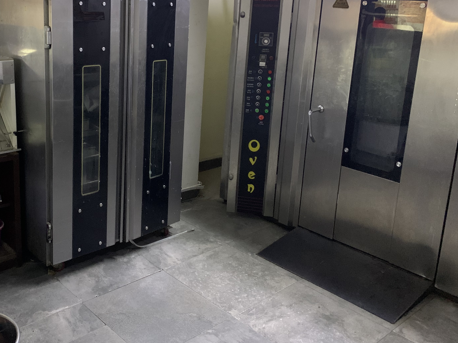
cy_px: 118
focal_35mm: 38
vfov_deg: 37.4
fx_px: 503
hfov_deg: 48.3
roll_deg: -2.0
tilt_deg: -12.5
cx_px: 158
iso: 800
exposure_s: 1/30
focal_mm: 4.25
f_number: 1.8
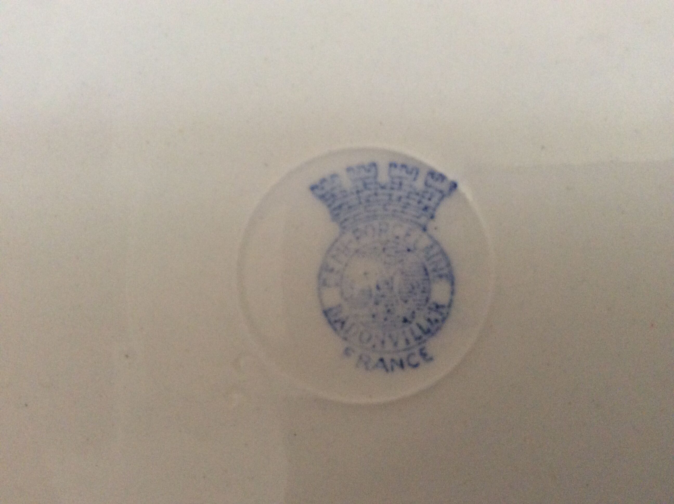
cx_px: 337
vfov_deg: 44.1
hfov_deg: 56.9
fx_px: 622
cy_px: 252
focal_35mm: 32
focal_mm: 3.3
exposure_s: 1/25
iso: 160
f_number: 2.4
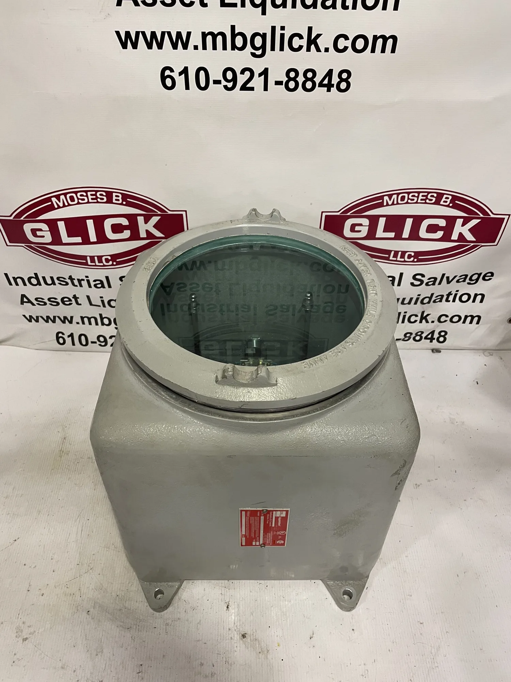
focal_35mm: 26
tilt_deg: -45.7
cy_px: 341
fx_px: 512
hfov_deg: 53.1
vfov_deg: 67.3
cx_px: 256
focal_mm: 4.2
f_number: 1.6
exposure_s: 1/60
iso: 125
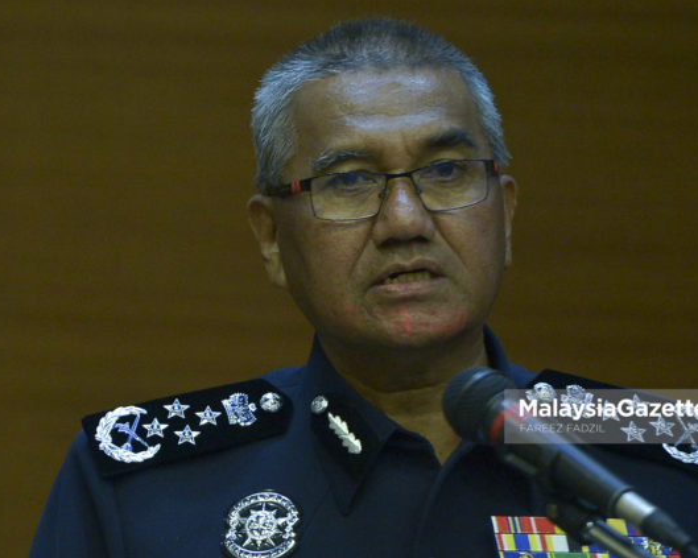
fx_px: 4689
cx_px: 388
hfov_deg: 8.5
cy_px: 279
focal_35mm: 227
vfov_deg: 6.8
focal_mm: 200
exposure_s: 1/160
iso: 2000
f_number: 2.8
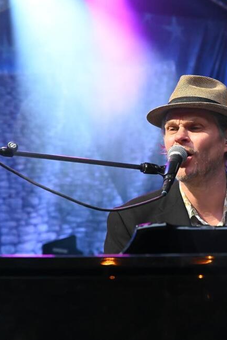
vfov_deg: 19.3
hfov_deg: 12.7
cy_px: 170
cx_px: 230
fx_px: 1003
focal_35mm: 106
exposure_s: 1/400
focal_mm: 70
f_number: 5
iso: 12800
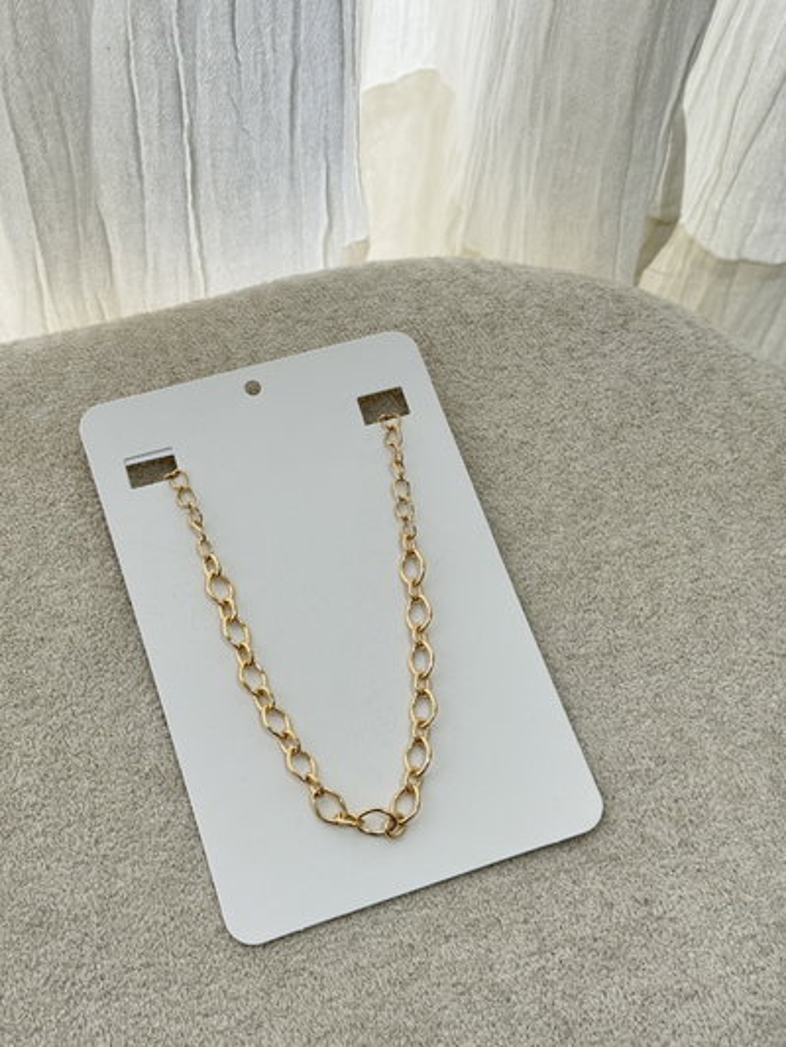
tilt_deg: -62.9
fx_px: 1453
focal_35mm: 48
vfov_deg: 39.6
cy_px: 524
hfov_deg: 30.3
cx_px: 393
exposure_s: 1/121
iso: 80
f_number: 1.78
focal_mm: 6.76
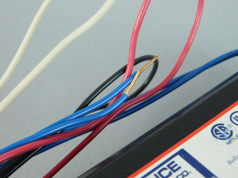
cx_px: 119
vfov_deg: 24.8
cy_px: 89
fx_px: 406
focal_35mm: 59
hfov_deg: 32.7
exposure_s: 1/30
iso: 220
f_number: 4
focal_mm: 10.4
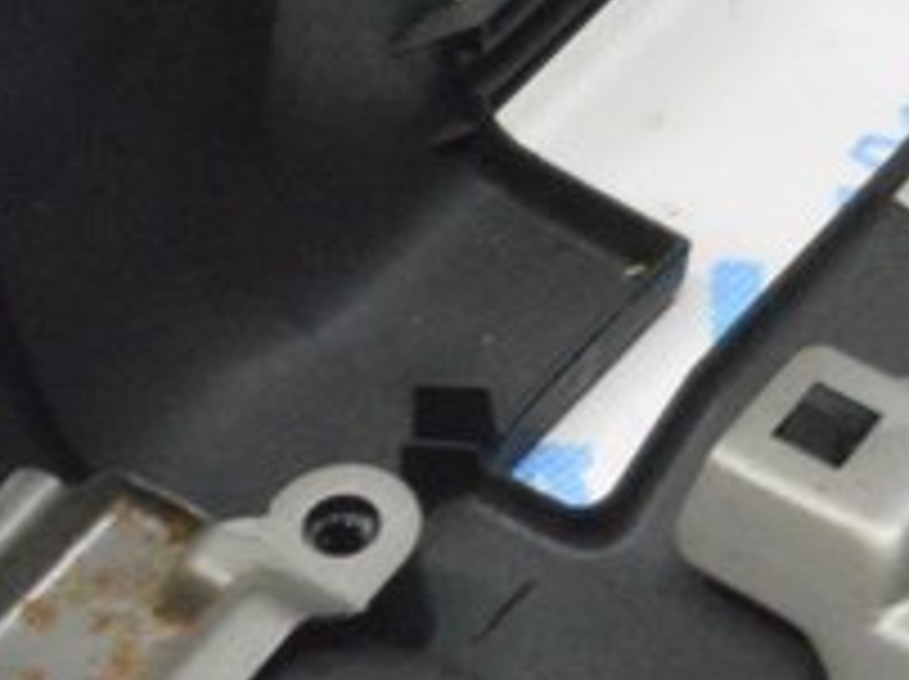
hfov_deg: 11.7
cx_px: 513
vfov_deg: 8.8
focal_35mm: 168
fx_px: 4418
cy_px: 511
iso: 6400
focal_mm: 23
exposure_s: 1/15
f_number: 20
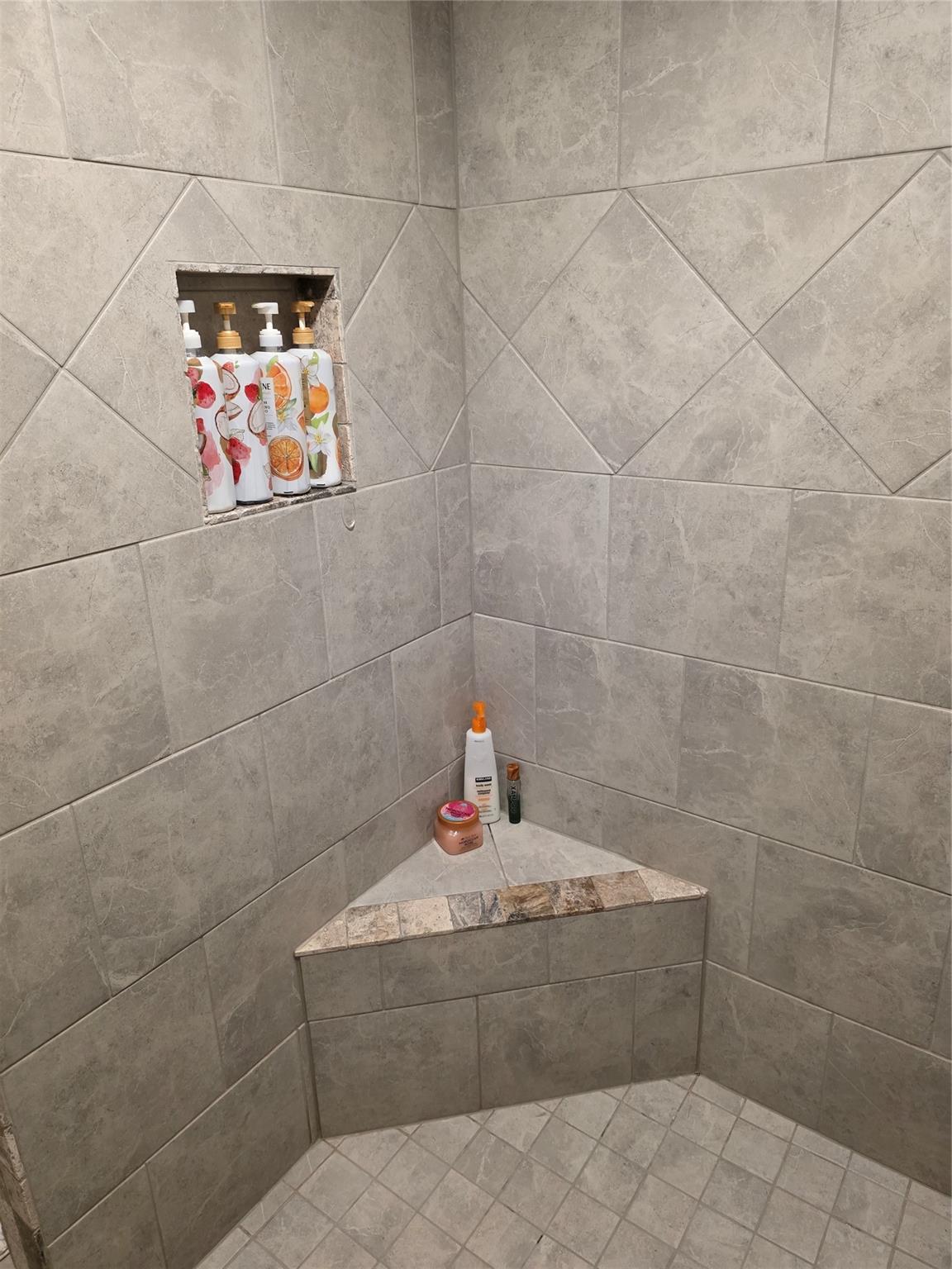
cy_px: 634
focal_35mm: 23
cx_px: 476
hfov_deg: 58.9
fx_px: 843
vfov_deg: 73.9
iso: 640
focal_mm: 6.3
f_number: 1.7
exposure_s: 1/120
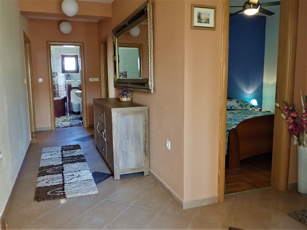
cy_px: 115
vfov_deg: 46.8
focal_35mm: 30
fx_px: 266
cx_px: 154
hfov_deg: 60.0
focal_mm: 5.5
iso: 320
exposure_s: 1/30
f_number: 2.3
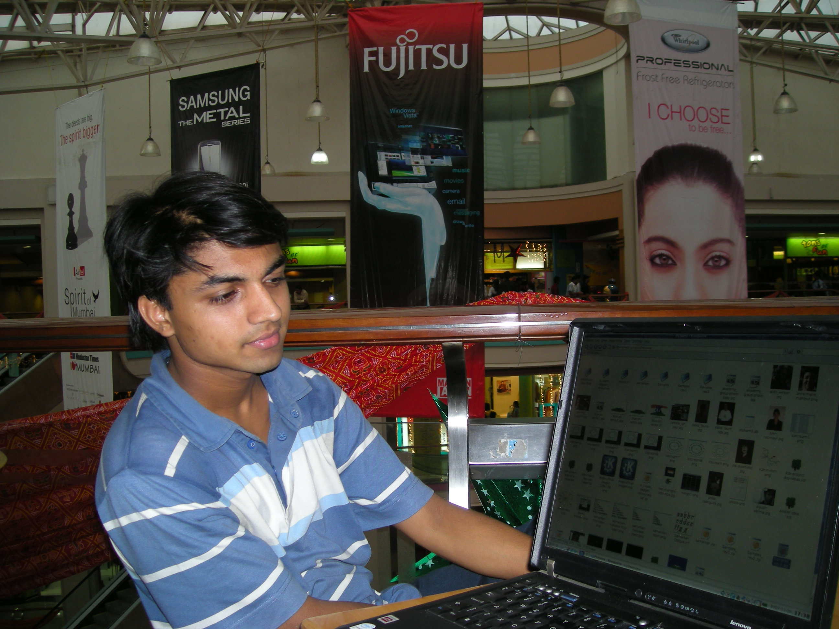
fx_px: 848
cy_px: 314
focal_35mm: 35
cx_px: 420
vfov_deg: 40.7
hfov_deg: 52.6
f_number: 2.8
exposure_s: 1/32.1
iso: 61
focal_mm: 5.7
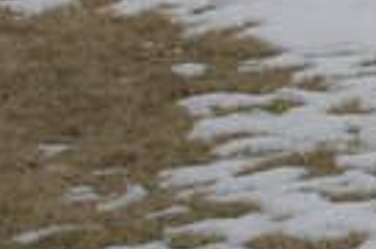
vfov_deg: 6.3
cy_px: -166
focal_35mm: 212
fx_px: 2209
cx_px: 835
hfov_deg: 9.0
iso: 100
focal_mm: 30
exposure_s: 1/200
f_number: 7.1
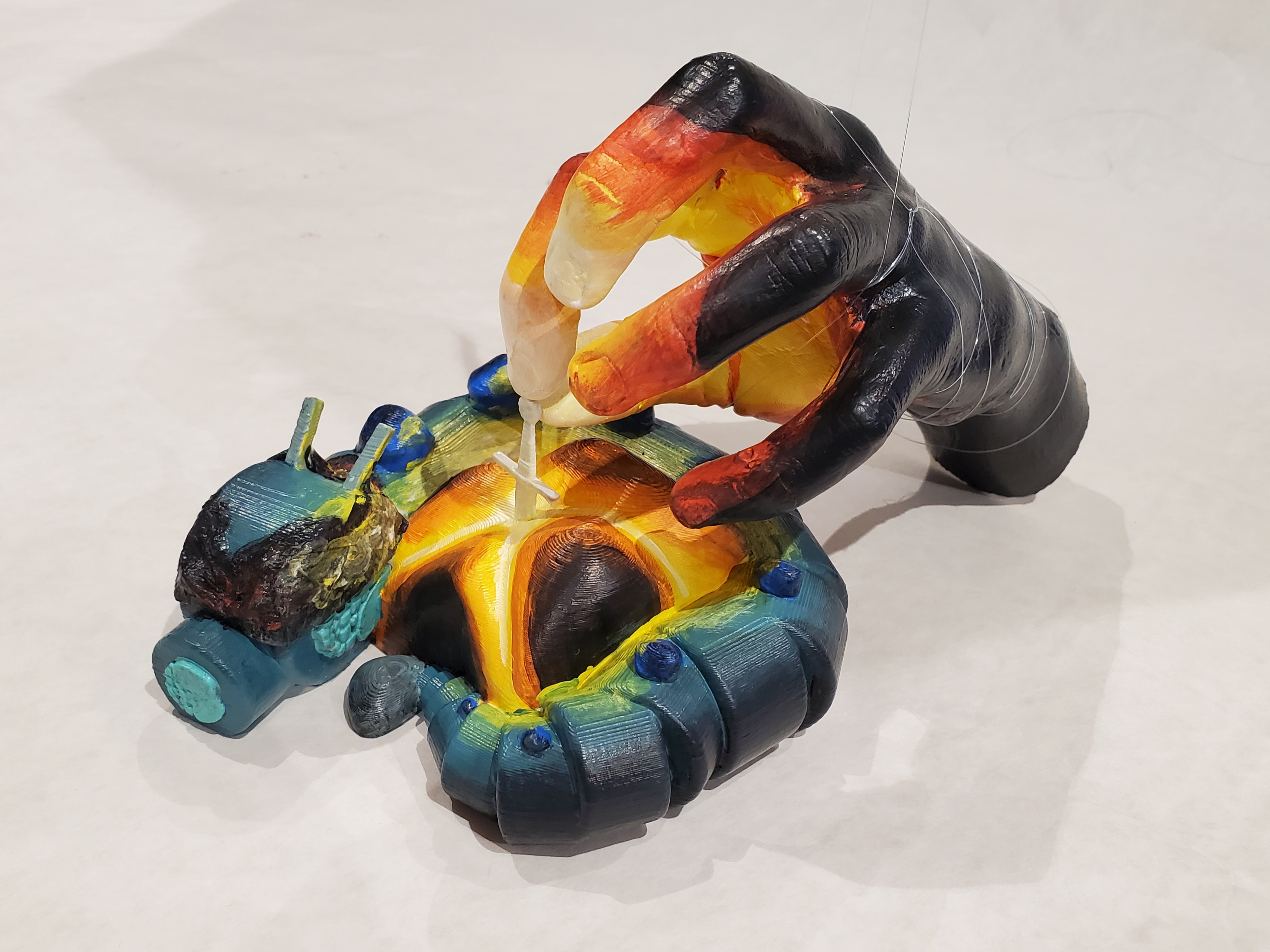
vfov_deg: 53.1
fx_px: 954
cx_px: 635
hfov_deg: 67.3
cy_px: 476
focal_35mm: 26
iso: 250
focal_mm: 4.3
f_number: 2.4
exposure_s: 1/120
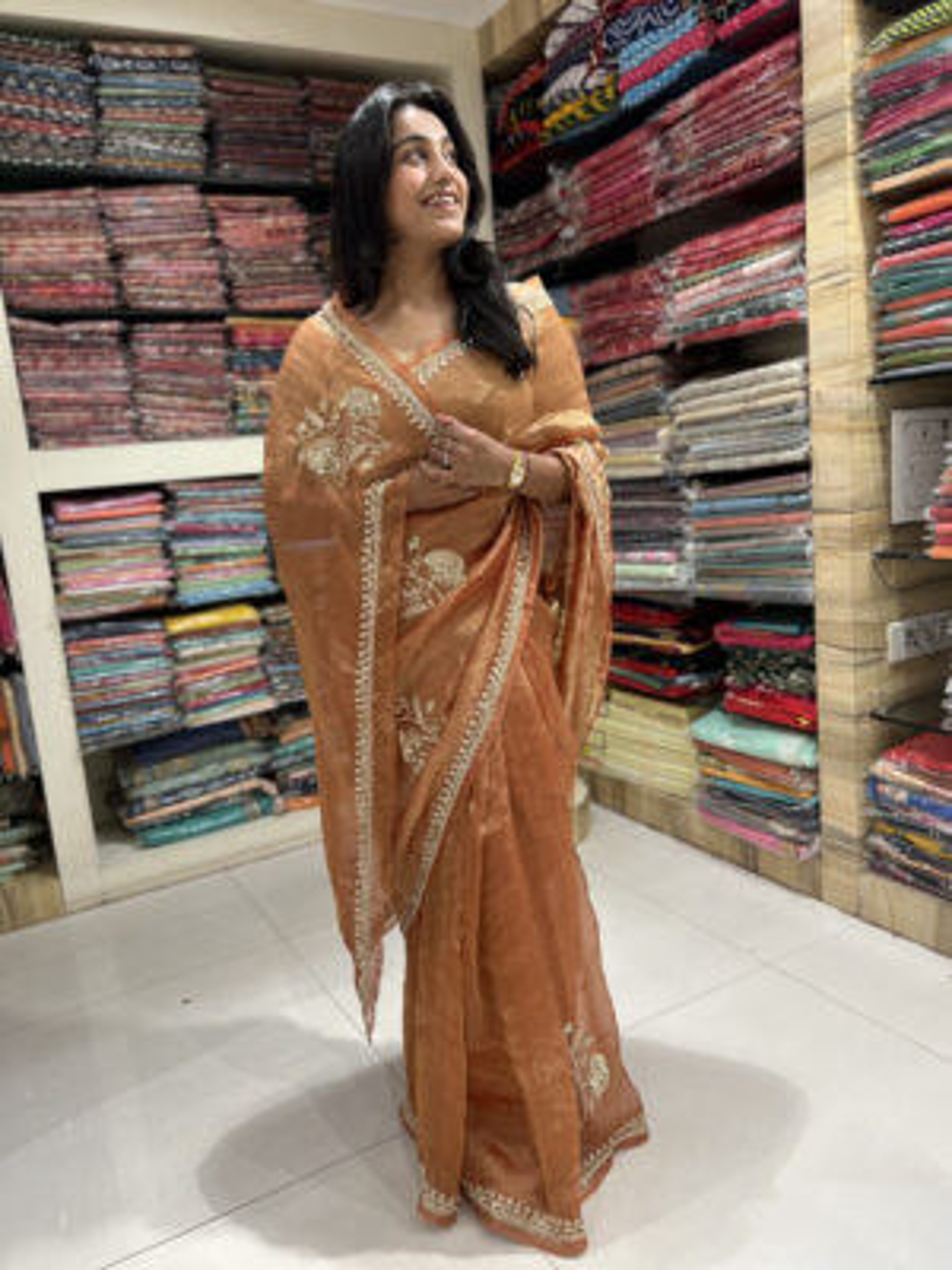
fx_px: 953
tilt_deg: -10.3
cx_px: 476
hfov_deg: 53.1
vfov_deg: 67.3
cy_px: 635
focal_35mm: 26
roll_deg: +4.9
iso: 80
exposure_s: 1/100
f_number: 1.5
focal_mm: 5.7
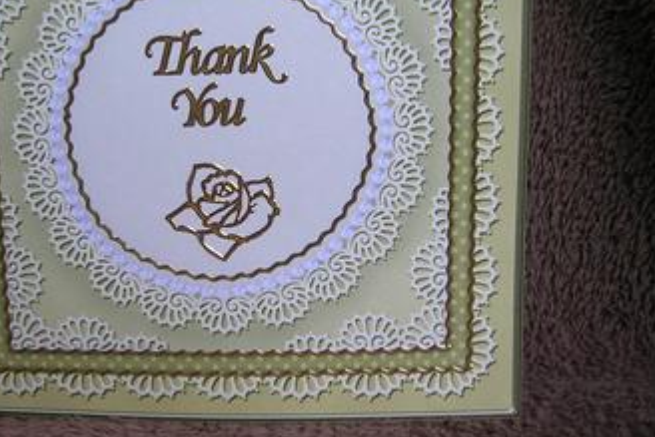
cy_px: 126
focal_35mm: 50
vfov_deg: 26.8
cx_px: 236
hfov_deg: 39.3
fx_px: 910
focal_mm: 5.4
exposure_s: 1/95
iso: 50
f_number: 2.8
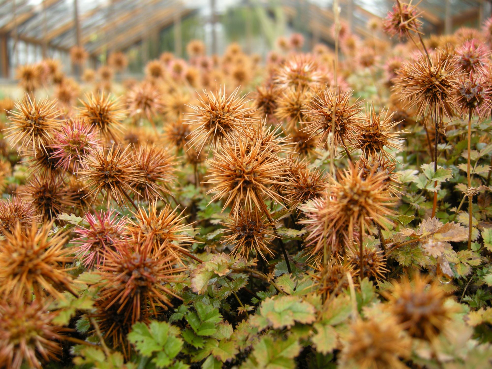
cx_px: 246
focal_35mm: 35
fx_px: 497
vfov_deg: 40.7
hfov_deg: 52.6
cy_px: 184
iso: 64
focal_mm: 7.5
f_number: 3
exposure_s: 1/71.5
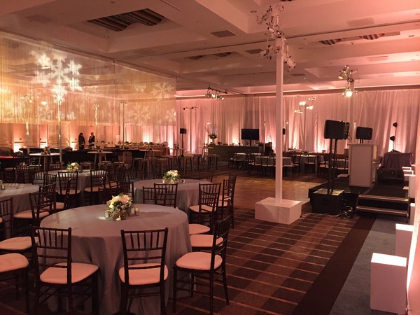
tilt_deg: -3.3
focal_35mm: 29
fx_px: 352
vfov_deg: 48.2
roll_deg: -1.2
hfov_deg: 61.7
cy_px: 158
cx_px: 210
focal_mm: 4.15
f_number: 2.2
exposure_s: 1/30
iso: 250
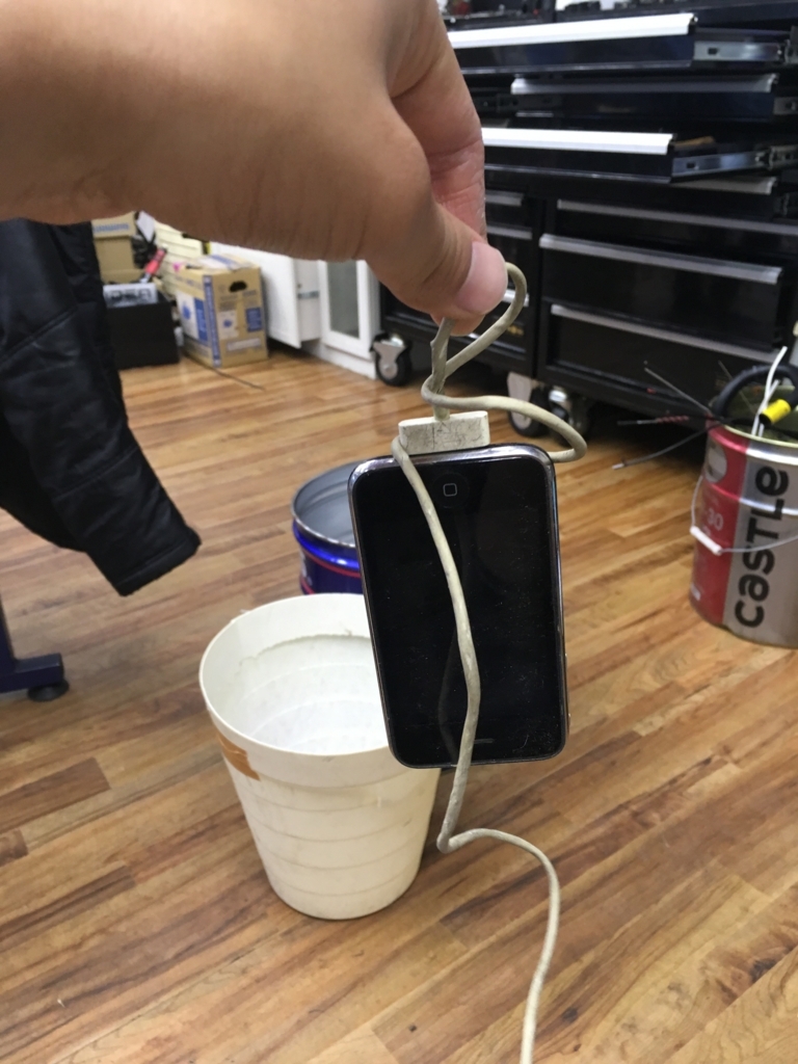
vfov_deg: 61.7
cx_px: 399
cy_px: 532
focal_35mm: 29
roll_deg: +1.3
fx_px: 891
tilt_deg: -26.4
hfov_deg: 48.2
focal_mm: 4.15
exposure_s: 1/30
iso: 100
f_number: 2.2
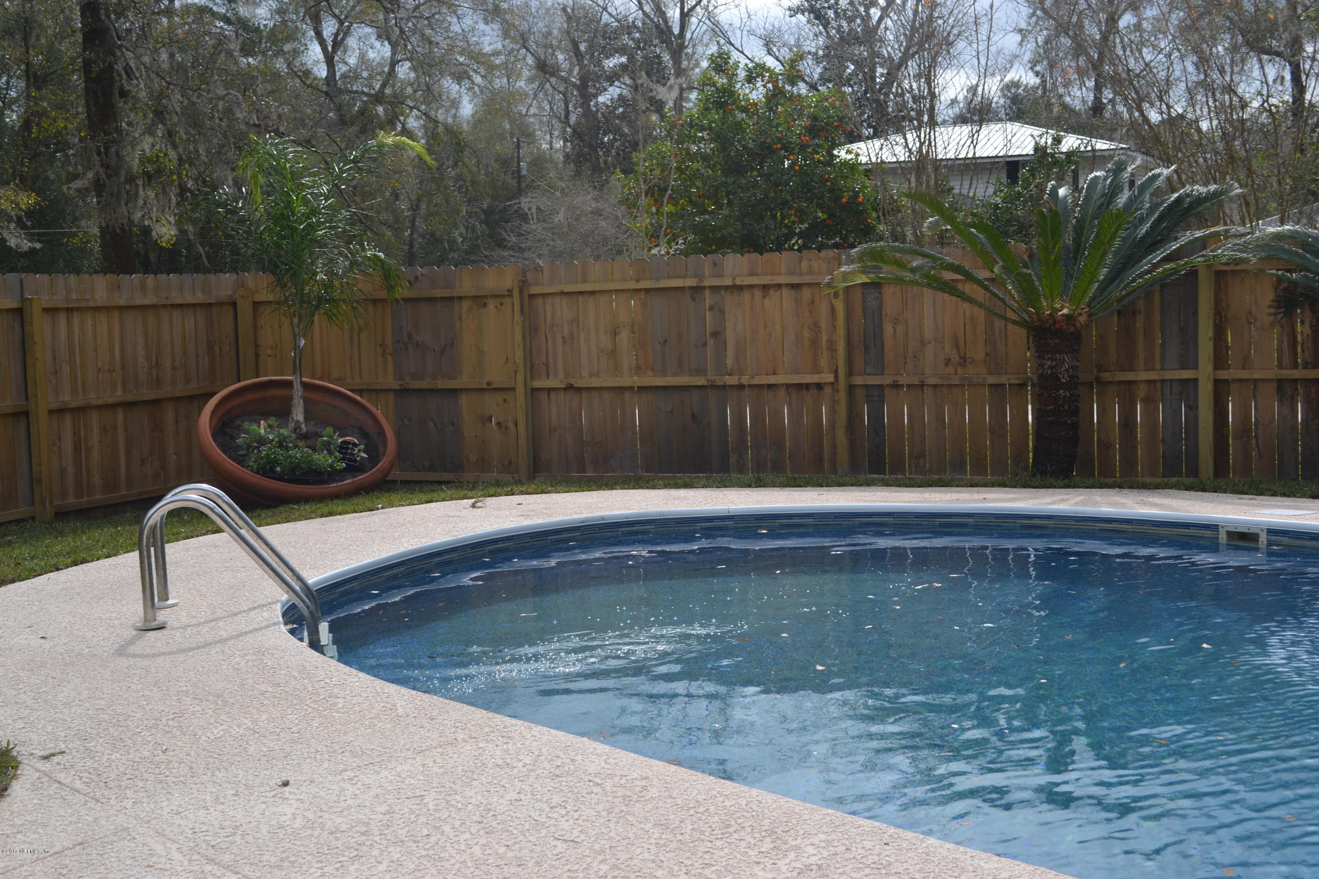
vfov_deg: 28.1
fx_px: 1759
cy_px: 440
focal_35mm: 48
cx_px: 660
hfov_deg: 41.1
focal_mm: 32
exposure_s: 1/200
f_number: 7.1
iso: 100
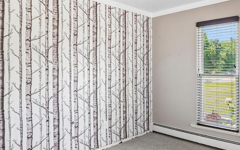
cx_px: 154
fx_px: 190
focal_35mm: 29
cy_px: 72
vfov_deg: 43.1
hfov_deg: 63.5
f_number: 8
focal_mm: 16
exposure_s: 1/20
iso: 400
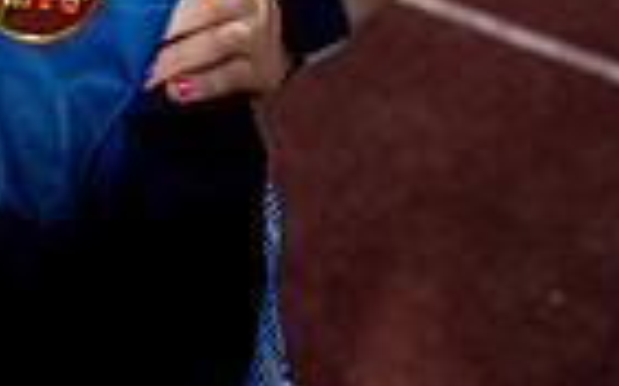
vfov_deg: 10.0
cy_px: -548
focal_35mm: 114
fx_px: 1922
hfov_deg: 17.8
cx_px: -4
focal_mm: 35
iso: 100
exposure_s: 1/250
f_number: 4
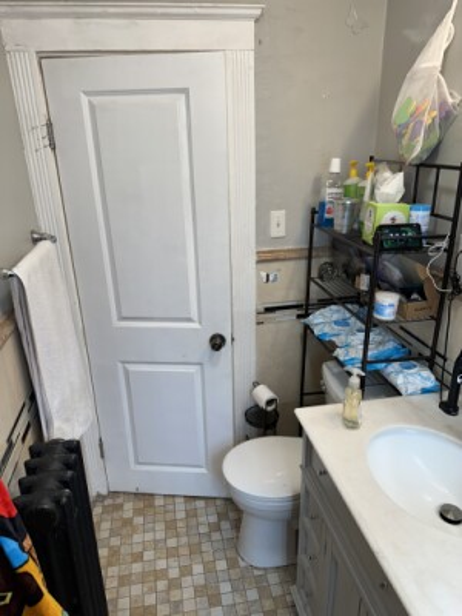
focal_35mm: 24
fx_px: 427
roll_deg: +2.0
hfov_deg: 56.8
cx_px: 231
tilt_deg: -21.1
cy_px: 308
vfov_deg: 71.6
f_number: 1.78
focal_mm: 6.86
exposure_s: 1/120
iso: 125
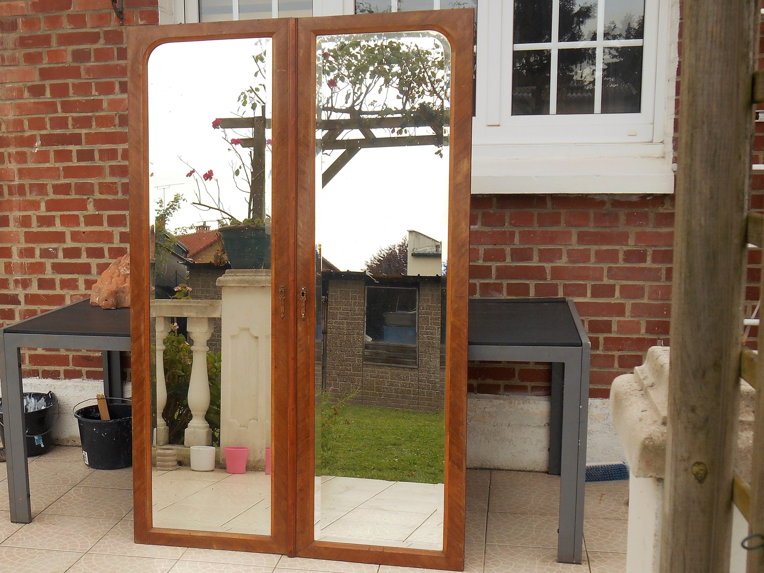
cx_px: 382
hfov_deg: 52.6
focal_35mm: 35
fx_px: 772
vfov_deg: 40.7
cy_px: 286
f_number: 3.7
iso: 80
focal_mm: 6.3
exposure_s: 1/160
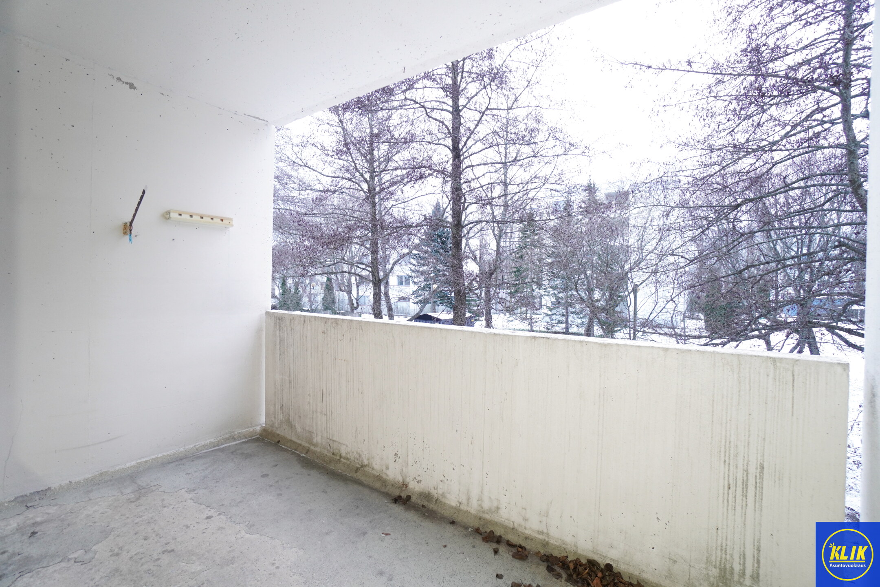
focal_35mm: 15
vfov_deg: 77.3
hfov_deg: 100.4
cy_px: 294
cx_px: 440
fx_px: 367
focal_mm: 10
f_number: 4
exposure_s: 1/30
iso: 640
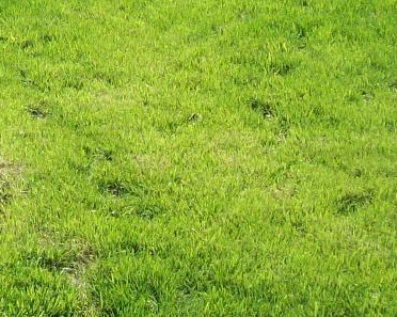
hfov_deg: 14.9
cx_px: -186
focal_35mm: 121
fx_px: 1421
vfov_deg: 12.3
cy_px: -100
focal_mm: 6
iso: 80
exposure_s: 1/281
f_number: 4.8
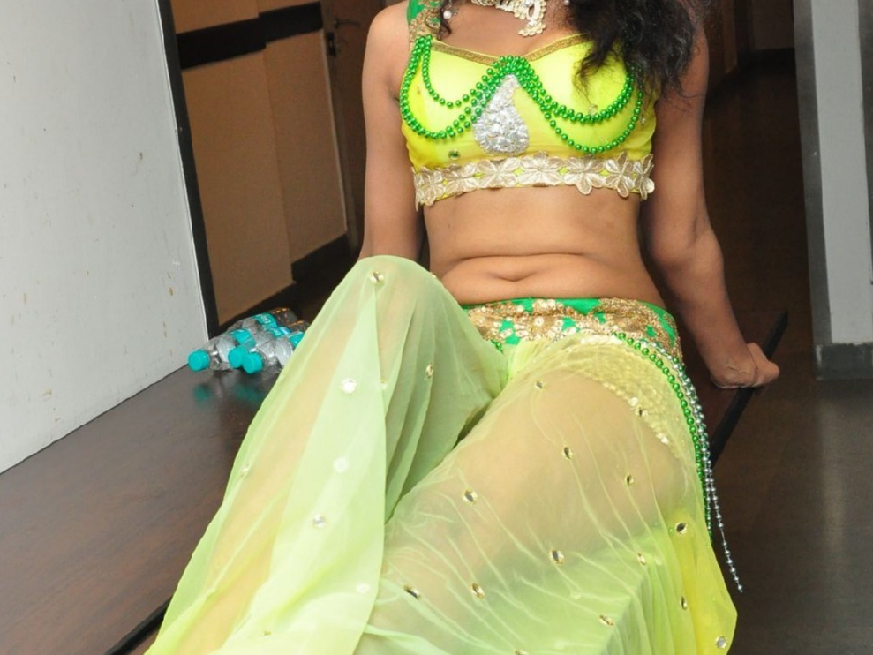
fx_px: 1935
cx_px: 437
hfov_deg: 25.4
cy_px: 362
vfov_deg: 19.2
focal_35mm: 77
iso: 1600
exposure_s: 1/125
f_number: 10
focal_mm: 35
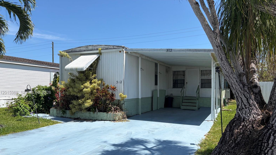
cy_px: 93
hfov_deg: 66.1
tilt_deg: +0.7
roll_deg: -0.3
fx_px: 212
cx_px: 137
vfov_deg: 40.0
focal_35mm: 29
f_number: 1.6
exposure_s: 1/5348
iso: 64
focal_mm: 5.96
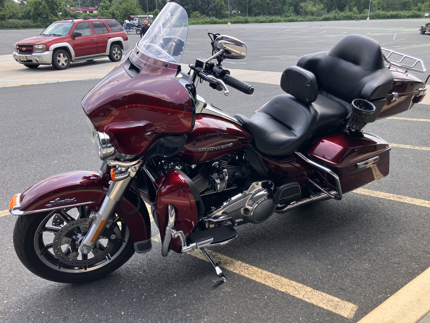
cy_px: 161
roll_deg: +0.1
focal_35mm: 29
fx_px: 360
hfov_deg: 61.7
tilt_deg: -19.7
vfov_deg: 48.2
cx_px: 219
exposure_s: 1/426
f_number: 1.8
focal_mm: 3.99
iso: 32
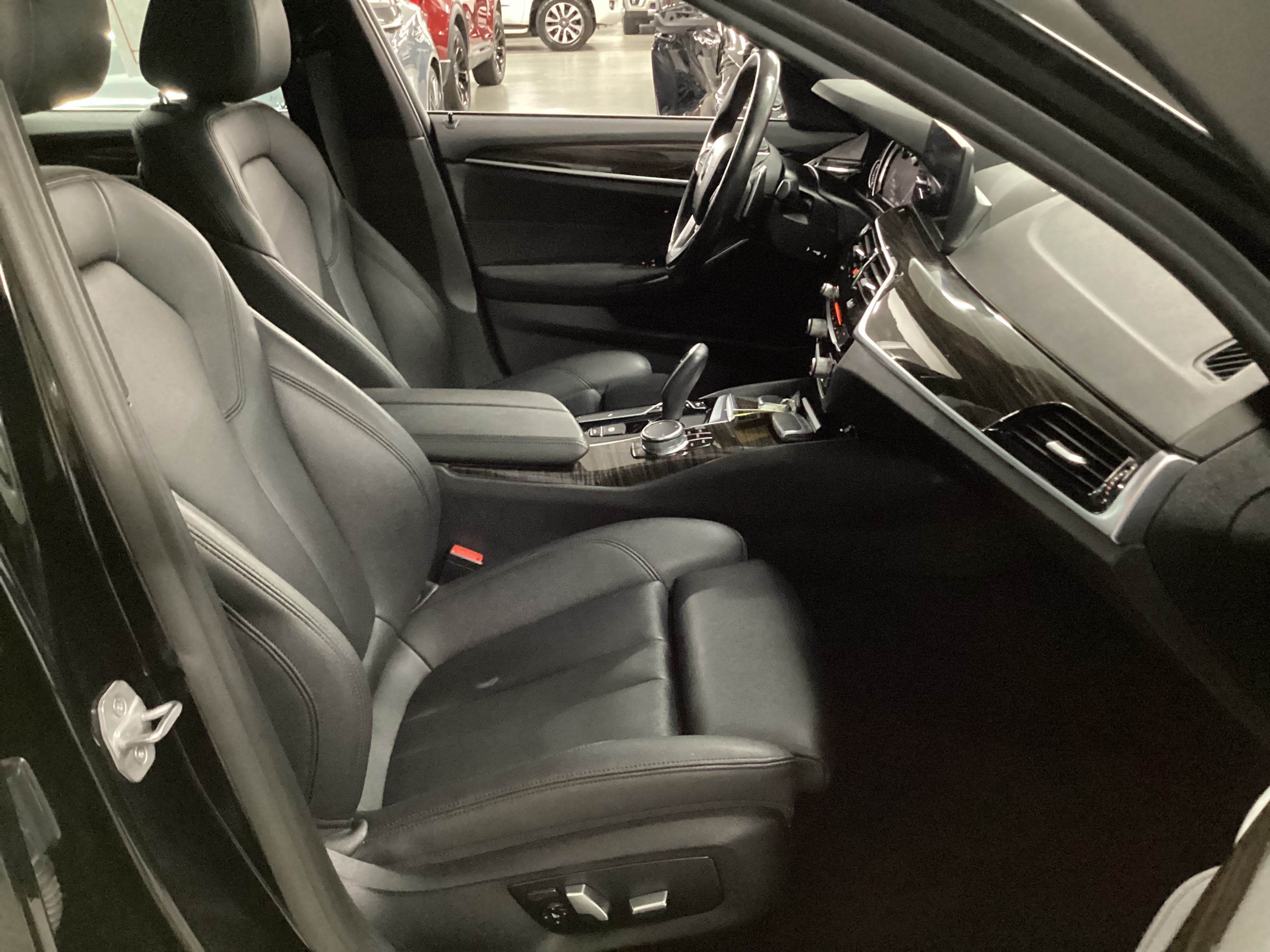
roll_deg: +1.7
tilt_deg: -25.3
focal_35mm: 31
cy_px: 476
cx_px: 635
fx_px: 1137
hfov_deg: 58.4
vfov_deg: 45.4
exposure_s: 1/17
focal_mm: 3.3
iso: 640
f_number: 2.4
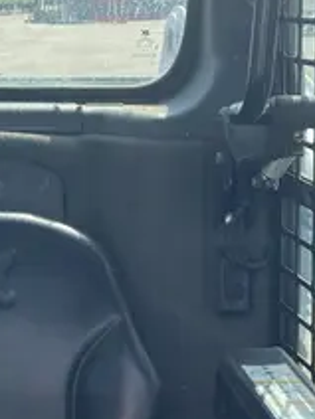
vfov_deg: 20.0
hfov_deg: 14.8
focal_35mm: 97
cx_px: -42
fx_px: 1177
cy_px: 349
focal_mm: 3.99
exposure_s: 1/852
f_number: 1.8
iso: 20
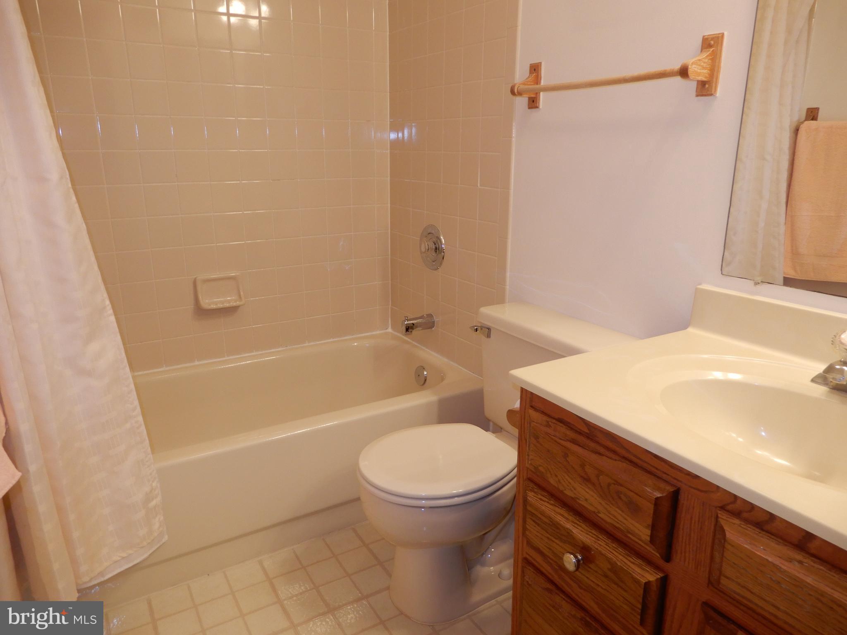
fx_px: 587
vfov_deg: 56.8
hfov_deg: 71.6
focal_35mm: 24
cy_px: 318
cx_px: 424
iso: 125
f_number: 3.4
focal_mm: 4.3
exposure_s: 1/30
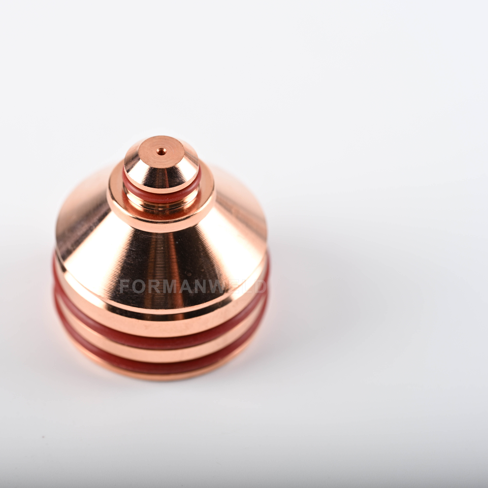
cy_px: 244
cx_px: 169
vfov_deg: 13.0
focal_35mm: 134
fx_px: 2137
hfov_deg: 13.0
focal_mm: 105
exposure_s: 1/200
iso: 100
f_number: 10
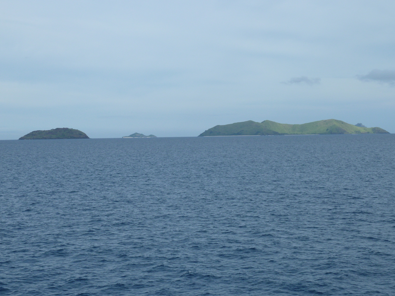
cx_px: 198
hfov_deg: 27.0
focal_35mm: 72
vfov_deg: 20.4
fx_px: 822
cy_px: 148
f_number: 5.6
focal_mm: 11.9
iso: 80
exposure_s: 1/400
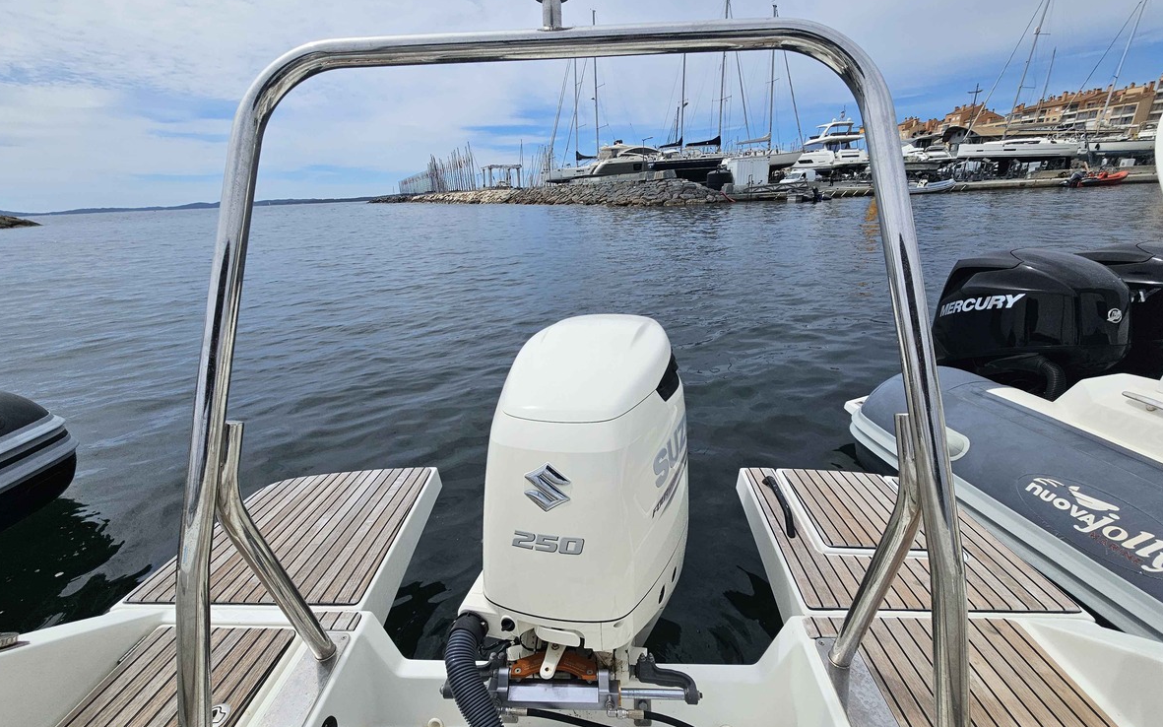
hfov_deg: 105.3
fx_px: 444
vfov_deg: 78.6
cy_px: 375
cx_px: 578
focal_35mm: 14
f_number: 2.2
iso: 50
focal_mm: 2.2
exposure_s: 1/5271
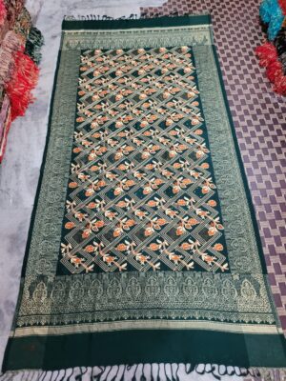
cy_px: 190
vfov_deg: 67.3
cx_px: 143
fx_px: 286
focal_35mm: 26
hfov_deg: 53.1
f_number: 1.8
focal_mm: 5.4
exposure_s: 1/50
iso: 640
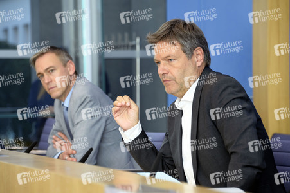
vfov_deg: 8.6
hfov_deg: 12.8
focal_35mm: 160
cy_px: 96
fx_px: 1288
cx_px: 145
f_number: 5.6
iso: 1600
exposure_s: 1/320
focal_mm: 160
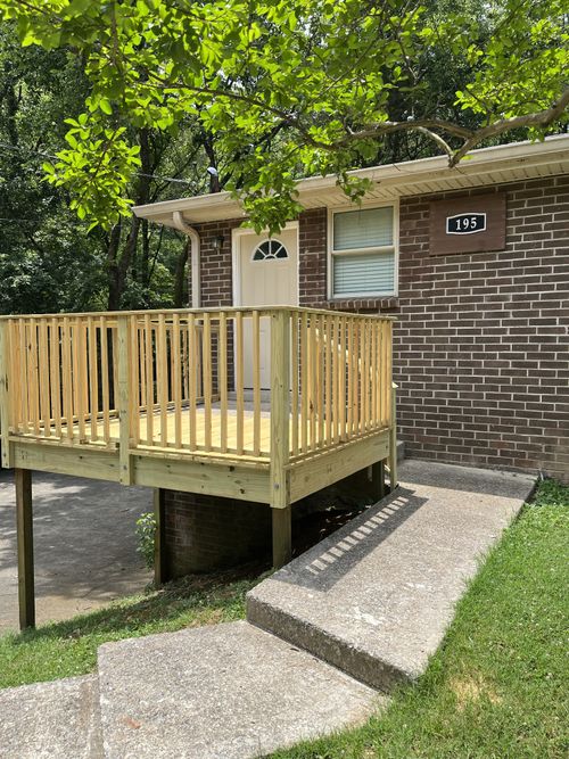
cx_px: 284
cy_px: 380
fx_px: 570
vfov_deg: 67.3
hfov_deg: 53.0
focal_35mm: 26
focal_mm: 5.1
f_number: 1.6
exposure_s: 1/1580
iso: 50
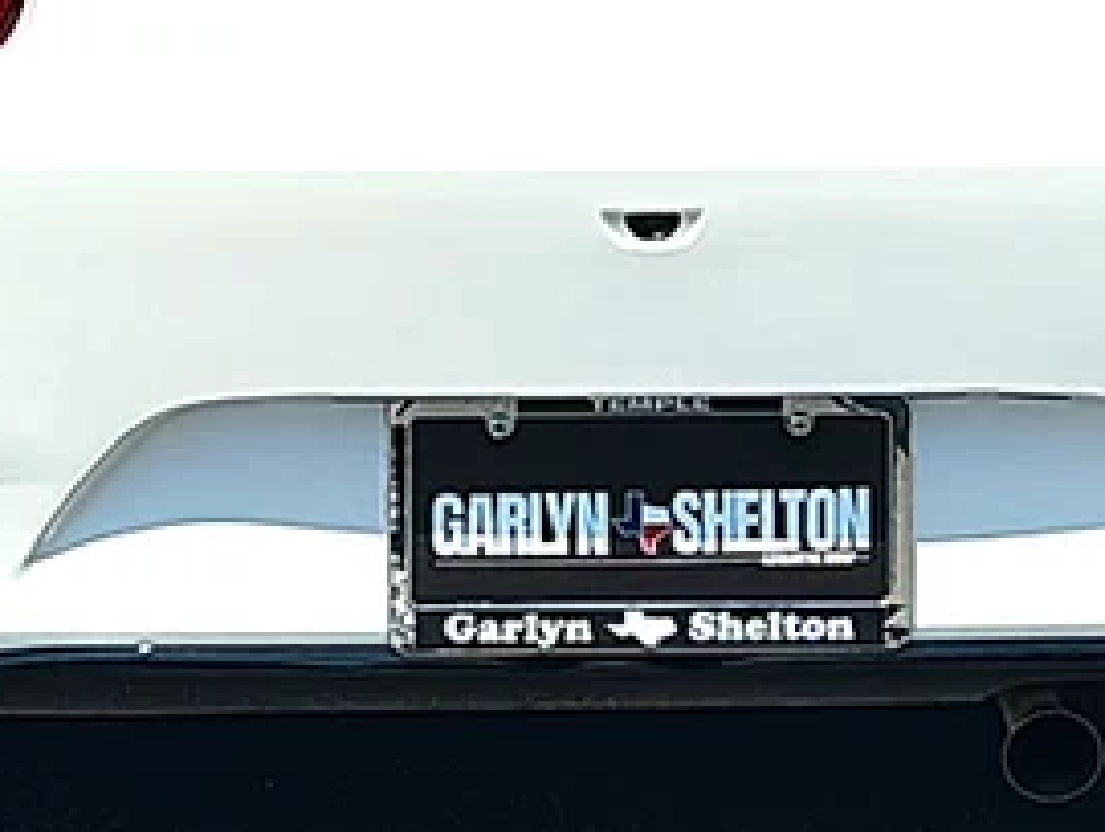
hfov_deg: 20.0
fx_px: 3132
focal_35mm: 98
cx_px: 681
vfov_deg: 14.9
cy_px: 18
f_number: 1.78
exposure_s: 1/10989
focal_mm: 6.86
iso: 64
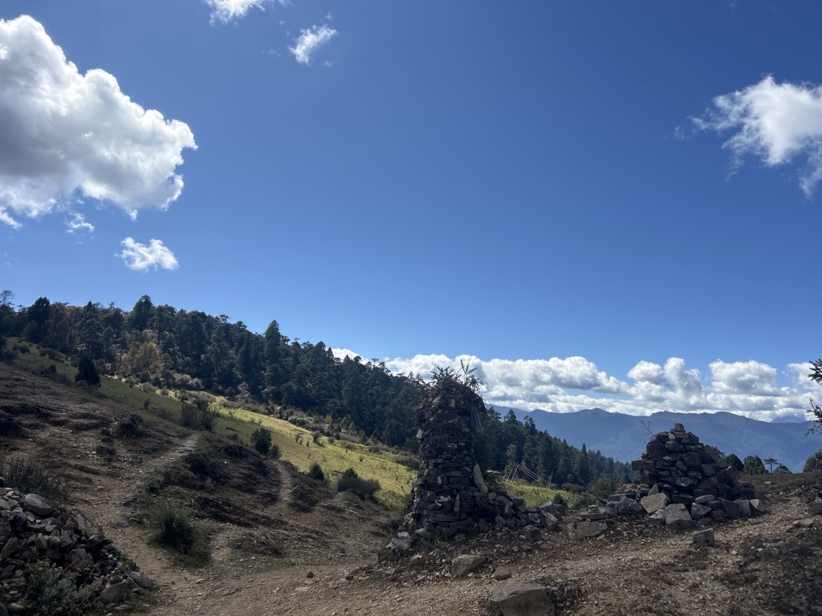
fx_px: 617
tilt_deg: +10.7
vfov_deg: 53.1
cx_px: 411
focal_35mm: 26
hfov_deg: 67.3
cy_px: 308
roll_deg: -3.2
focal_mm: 5.7
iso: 50
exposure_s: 1/5587
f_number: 1.5
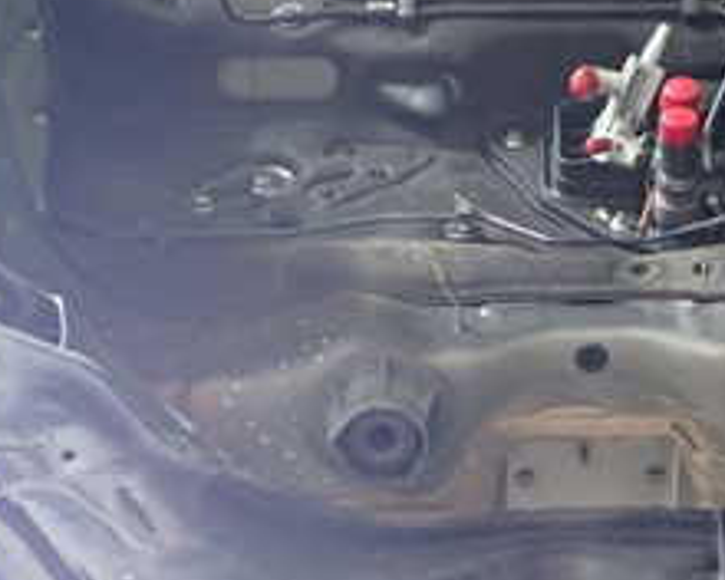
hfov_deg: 22.2
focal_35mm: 85
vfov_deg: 17.8
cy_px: 504
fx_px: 1824
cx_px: 573
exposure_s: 1/40
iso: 500
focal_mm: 5.79
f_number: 2.4
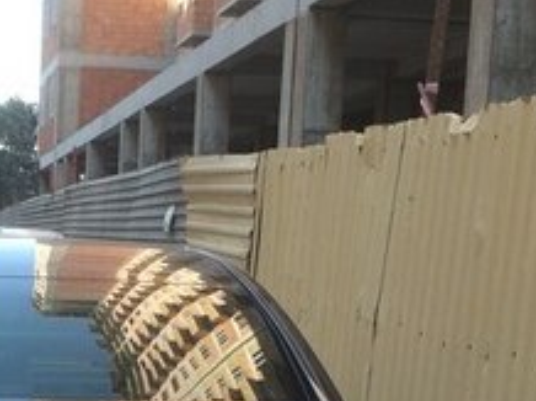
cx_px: 61
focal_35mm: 88
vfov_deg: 16.2
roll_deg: -0.6
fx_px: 1361
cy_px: 449
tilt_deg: -9.8
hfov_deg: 21.8
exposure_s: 1/241
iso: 32
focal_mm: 4.15
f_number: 2.2
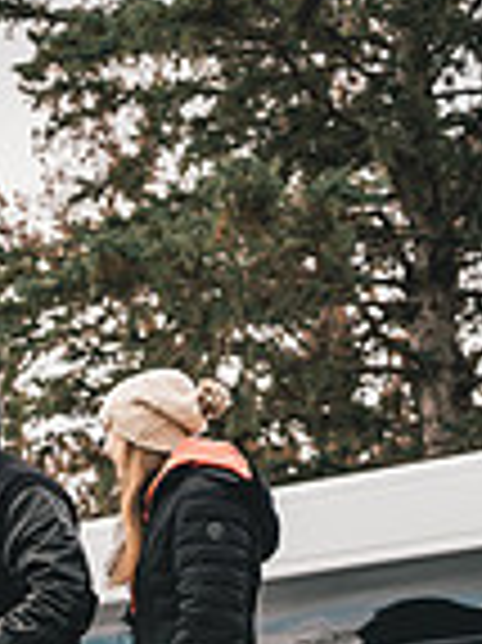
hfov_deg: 10.1
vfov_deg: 14.3
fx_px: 2547
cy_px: 547
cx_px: -432
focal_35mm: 137
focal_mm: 35
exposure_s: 1/3200
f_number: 2
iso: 200
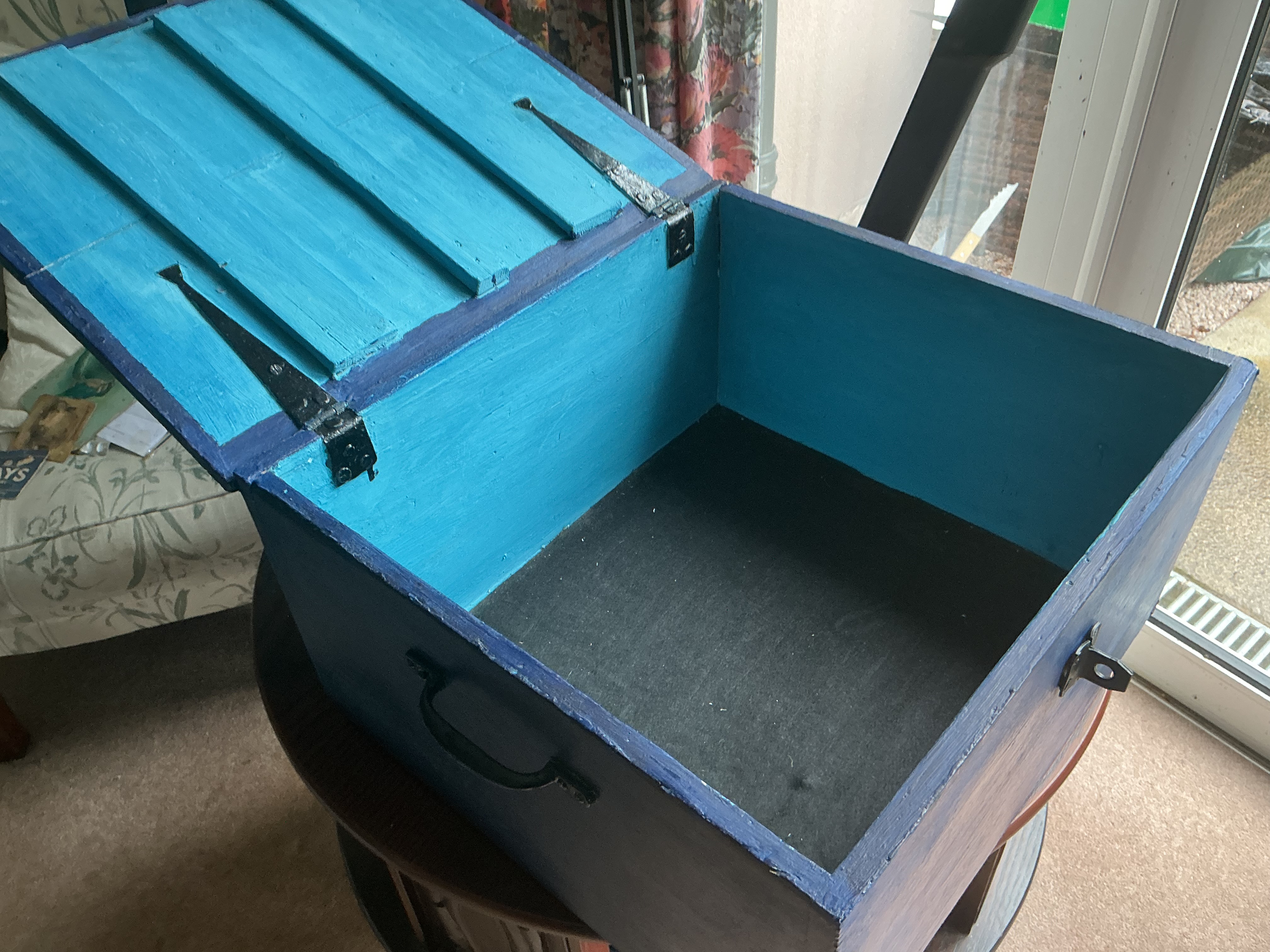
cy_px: 476
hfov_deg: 61.7
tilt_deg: -45.7
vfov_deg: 48.2
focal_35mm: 29
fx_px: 1064
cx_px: 635
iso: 80
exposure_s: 1/50
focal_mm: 3
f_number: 1.8
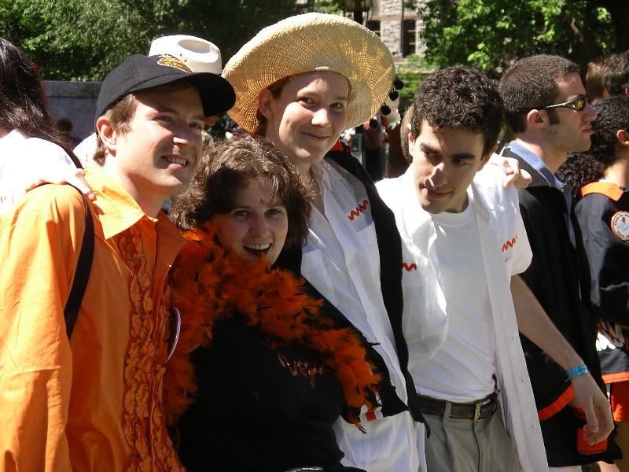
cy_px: 236
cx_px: 314
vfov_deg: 13.0
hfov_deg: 17.3
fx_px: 2071
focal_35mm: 114
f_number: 4.5
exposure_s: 1/334
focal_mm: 23.8
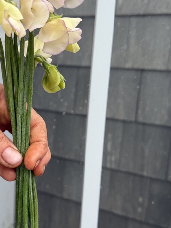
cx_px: 27
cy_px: 120
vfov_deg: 36.2
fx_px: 349
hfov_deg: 26.8
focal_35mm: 53
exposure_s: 1/121
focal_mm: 6.76
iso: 64
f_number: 1.78
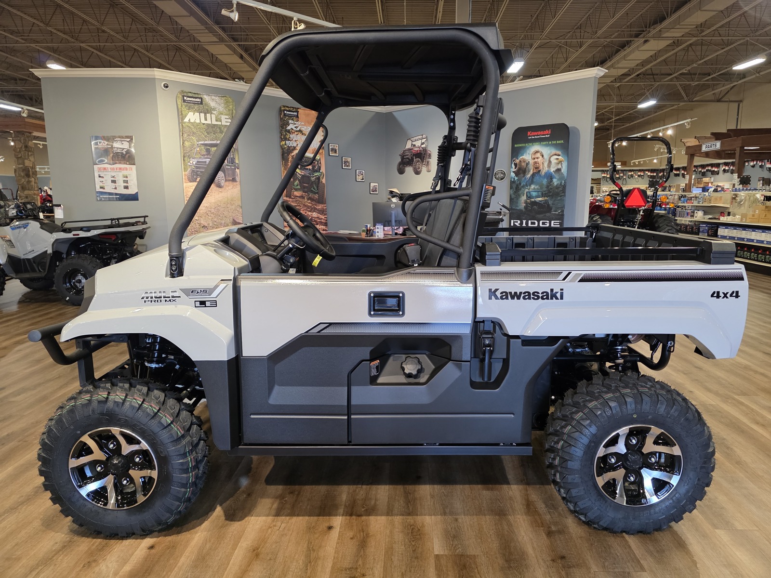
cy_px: 289
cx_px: 386
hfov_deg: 73.9
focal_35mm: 23
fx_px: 512
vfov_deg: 58.9
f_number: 1.7
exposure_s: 1/120
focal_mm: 6.3
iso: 640
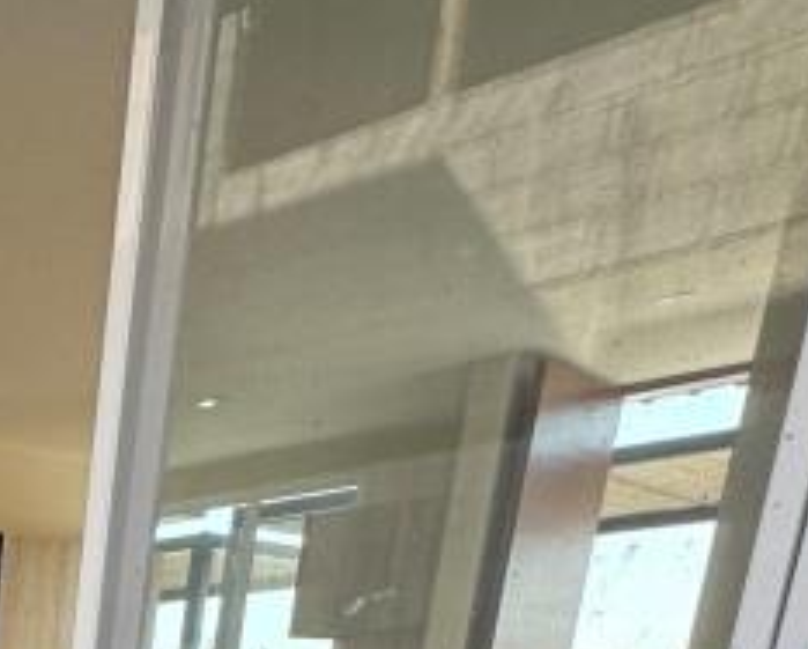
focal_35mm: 60
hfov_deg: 21.9
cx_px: -586
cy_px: 1249
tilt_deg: -18.3
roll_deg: +1.3
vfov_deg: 18.3
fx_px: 1437
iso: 40
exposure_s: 1/165
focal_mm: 2.22
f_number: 2.2
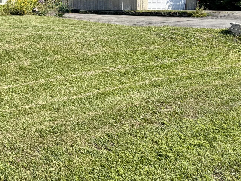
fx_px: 230
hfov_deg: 43.6
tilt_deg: -1.6
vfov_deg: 39.4
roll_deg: +0.1
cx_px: -21
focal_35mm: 33
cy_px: 13
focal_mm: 2.22
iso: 25
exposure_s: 1/770
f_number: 2.2
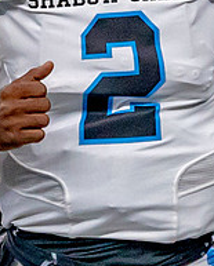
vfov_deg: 0.7
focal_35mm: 2613
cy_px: 64
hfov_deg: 0.6
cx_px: 73
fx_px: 20638
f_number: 5.6
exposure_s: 1/2000
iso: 6400
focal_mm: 400
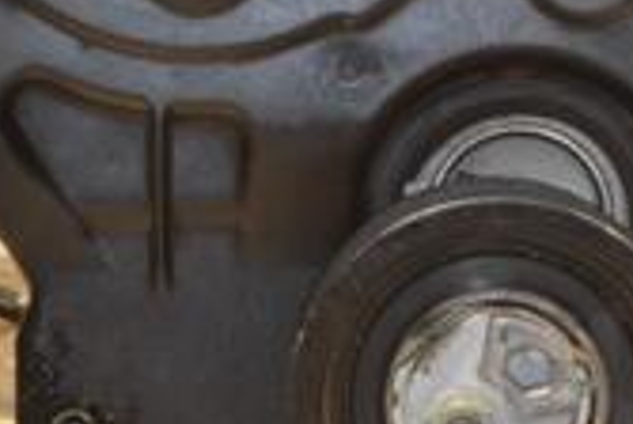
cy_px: -132
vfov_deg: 10.4
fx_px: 2272
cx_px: 432
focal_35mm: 129
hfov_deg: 15.8
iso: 450
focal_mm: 24
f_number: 4
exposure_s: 1/60
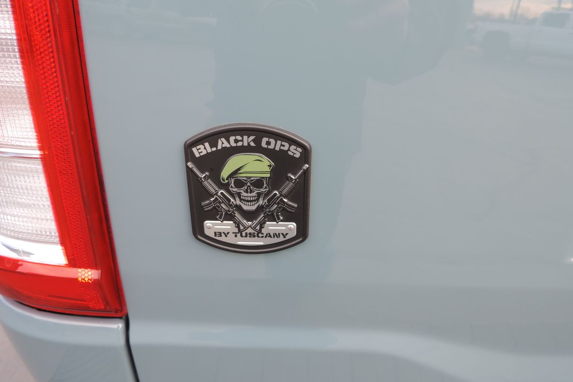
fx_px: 414
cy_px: 222
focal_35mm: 26
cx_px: 290
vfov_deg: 49.3
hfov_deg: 69.4
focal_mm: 4.3
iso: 80
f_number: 3
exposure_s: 1/80
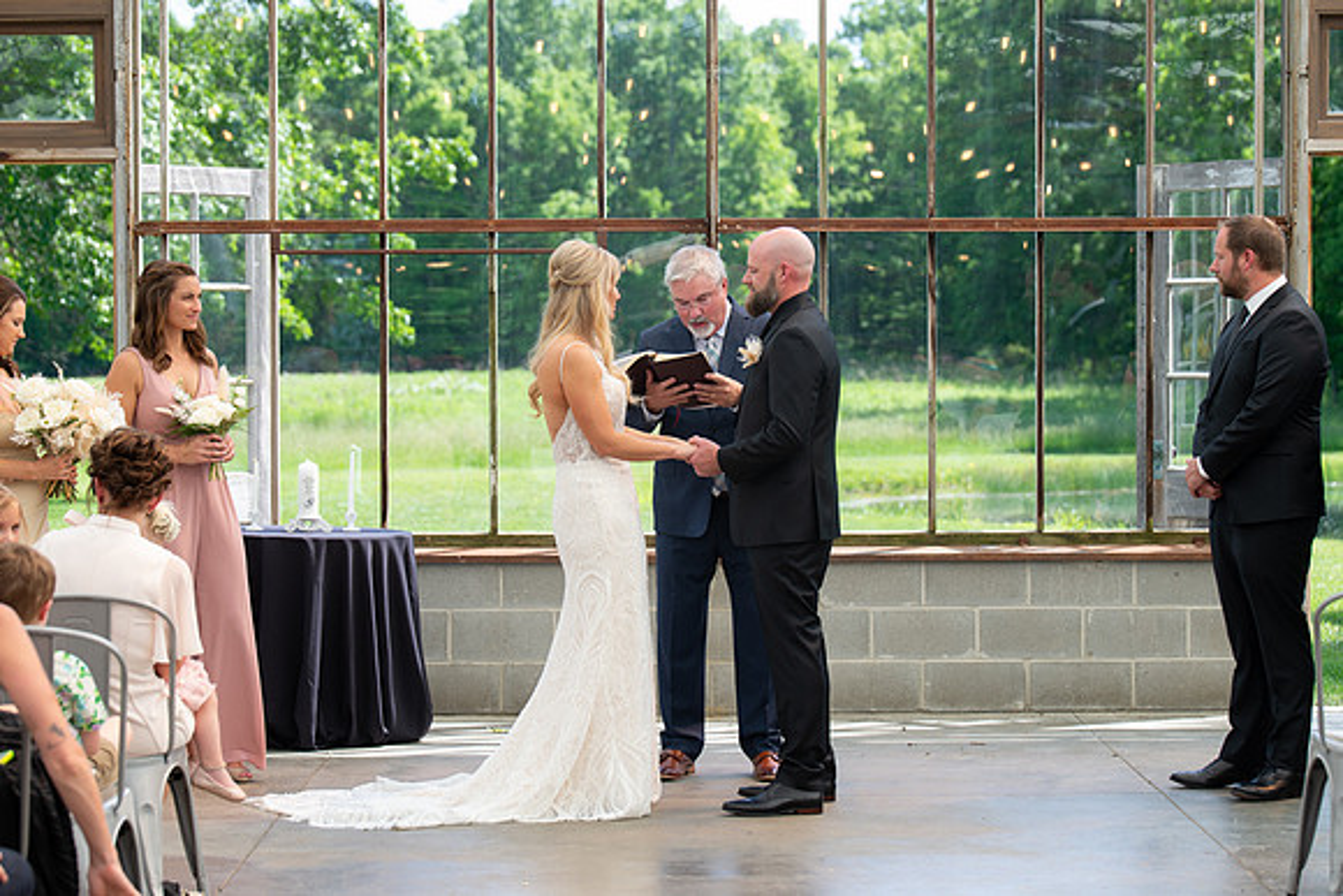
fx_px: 3528
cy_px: 448
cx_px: 682
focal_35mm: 95
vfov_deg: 14.5
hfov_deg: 21.6
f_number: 4.5
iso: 160
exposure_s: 1/250
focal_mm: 92
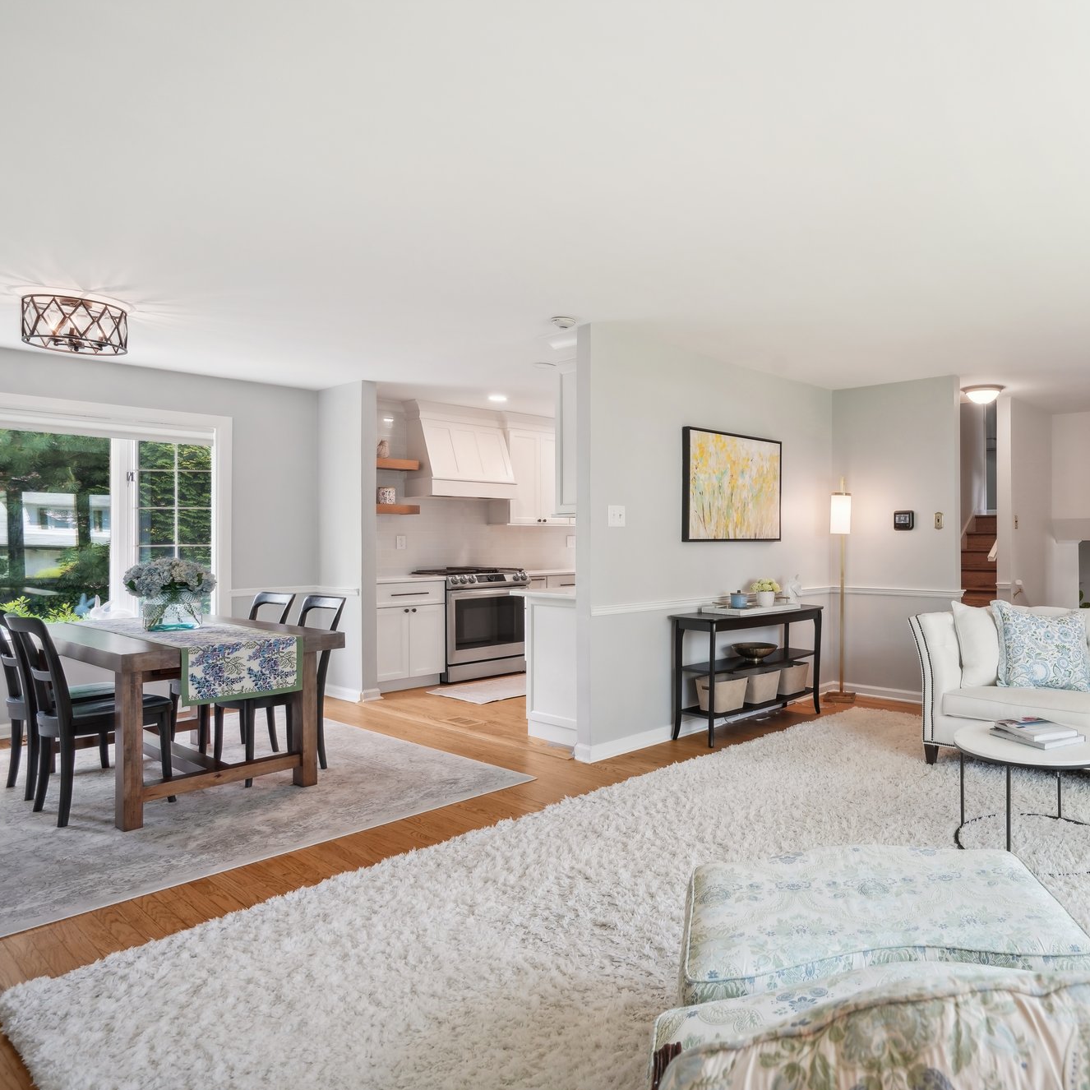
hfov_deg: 67.6
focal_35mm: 21
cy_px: 545
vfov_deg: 72.1
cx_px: 815
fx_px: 748
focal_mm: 16
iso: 400
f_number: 8
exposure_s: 1/5
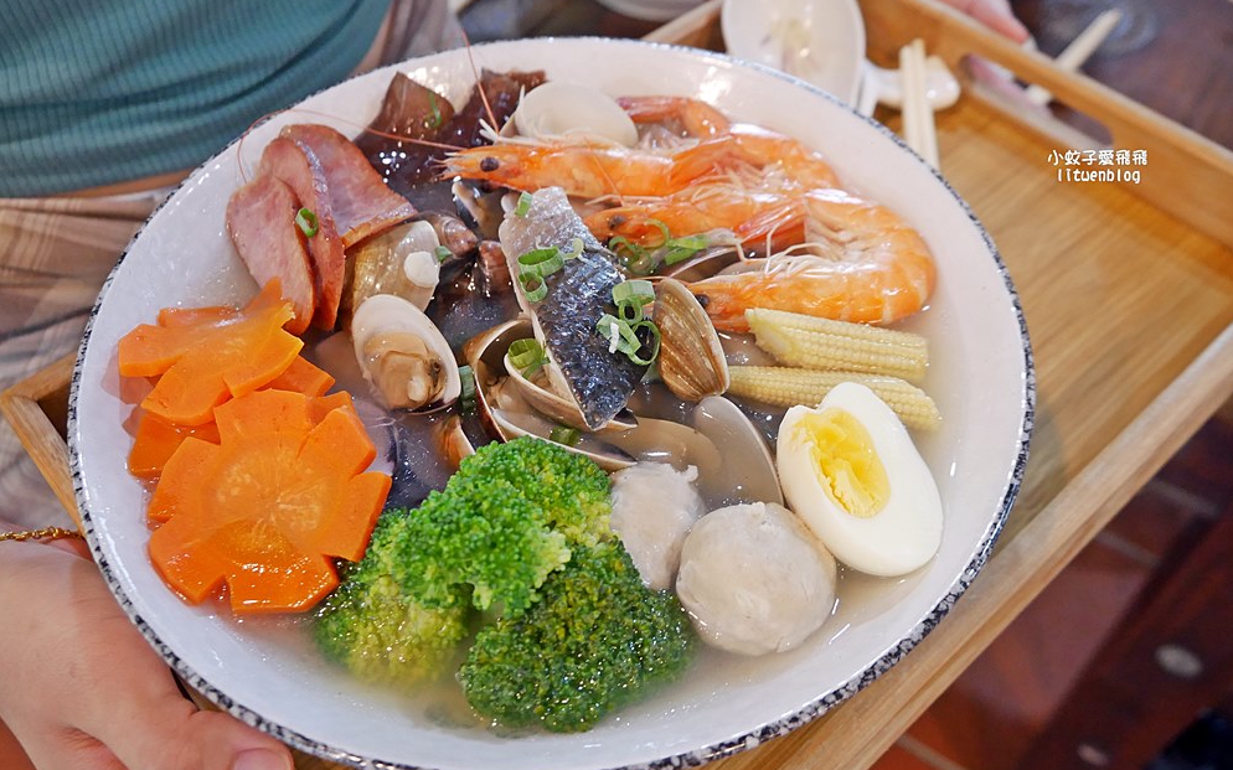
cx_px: 618
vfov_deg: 39.4
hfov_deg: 59.7
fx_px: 1075
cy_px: 394
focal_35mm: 32
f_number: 3.6
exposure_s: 1/60
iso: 1000
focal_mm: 15
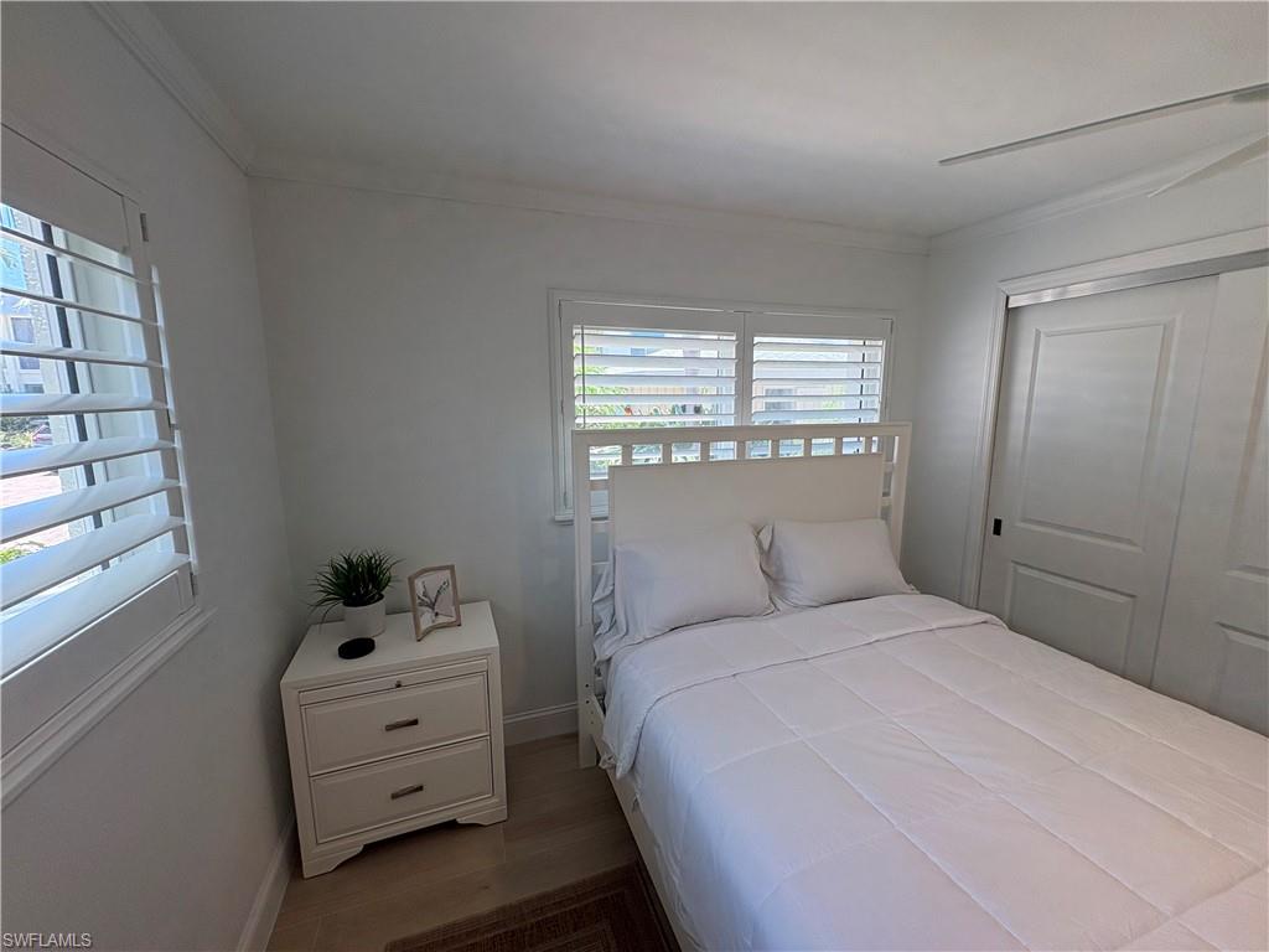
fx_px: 513
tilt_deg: -8.9
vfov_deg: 85.7
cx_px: 634
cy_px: 476
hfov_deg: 102.1
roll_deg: -0.3
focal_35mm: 14
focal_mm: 2.22
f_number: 2.2
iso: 64
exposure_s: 1/136
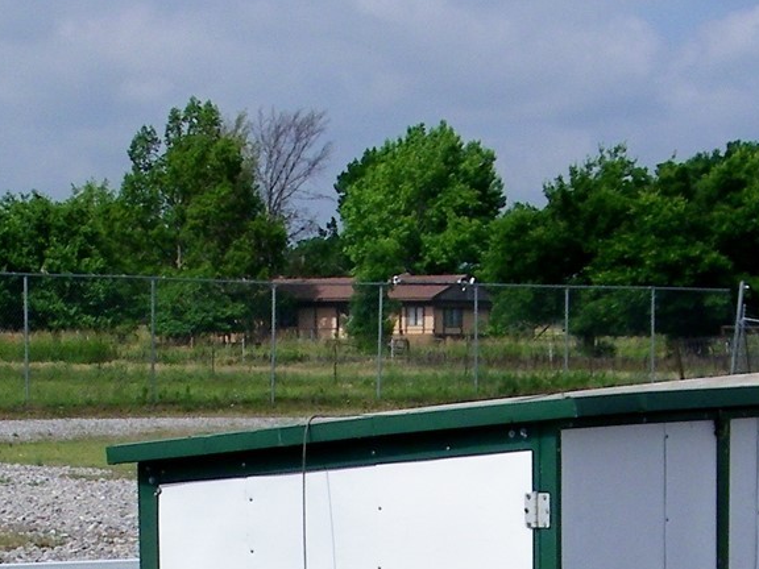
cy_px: 799
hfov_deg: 15.2
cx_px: 457
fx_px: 2850
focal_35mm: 130
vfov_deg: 11.0
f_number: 7.6
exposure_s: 1/400
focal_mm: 6.9
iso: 80
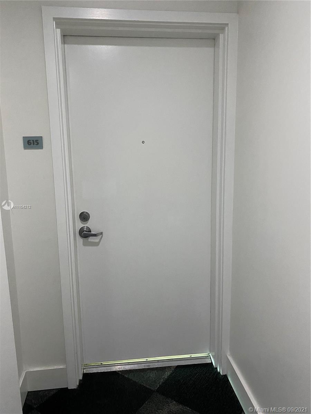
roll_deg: +1.1
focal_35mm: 26
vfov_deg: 67.3
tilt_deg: -9.4
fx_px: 311
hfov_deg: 53.1
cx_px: 156
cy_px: 207
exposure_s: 1/40
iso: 400
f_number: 1.8
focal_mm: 4.25
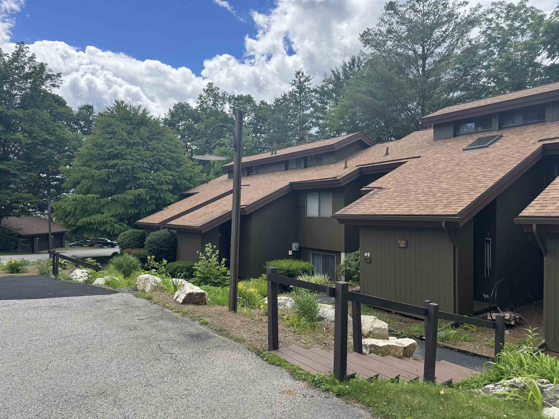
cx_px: 280
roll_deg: +0.0
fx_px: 388
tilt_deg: +0.3
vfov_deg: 56.8
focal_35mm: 24
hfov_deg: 71.6
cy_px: 210
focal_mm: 6.76
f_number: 1.78
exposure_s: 1/1456
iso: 80
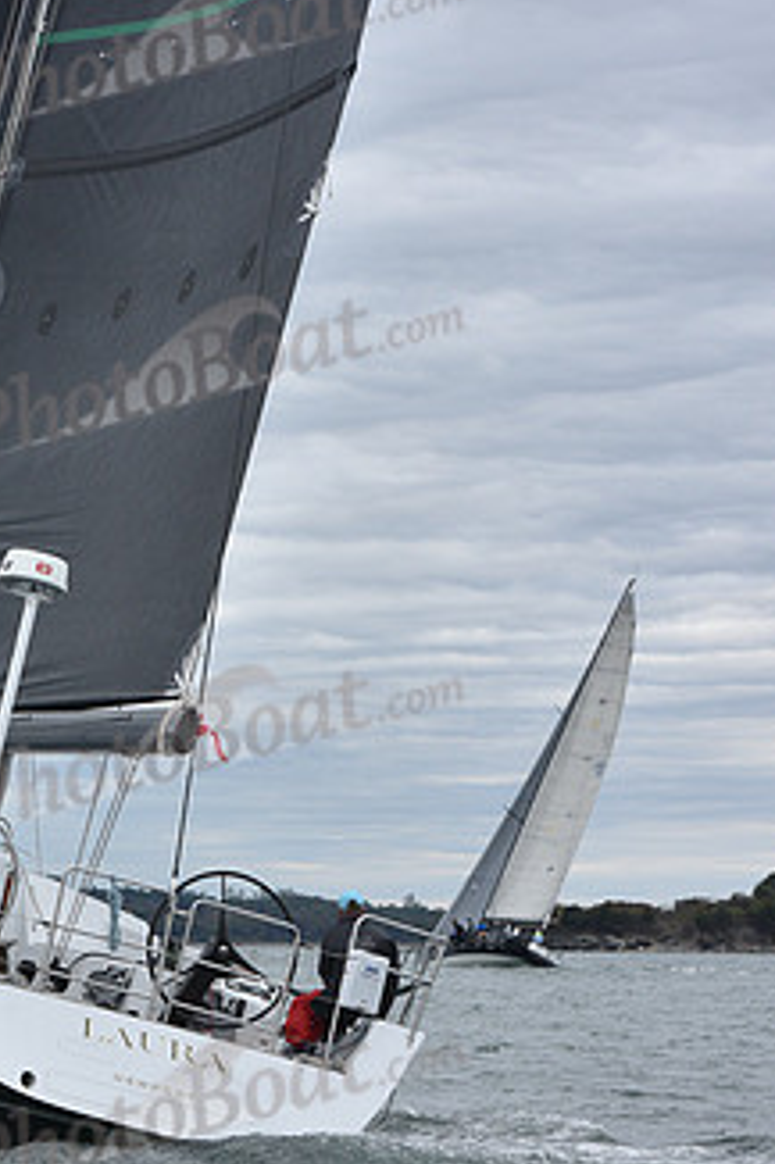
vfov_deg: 14.1
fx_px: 4719
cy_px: 605
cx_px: -221
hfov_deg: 9.2
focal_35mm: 146
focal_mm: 82
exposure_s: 1/1000
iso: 400
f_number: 6.3
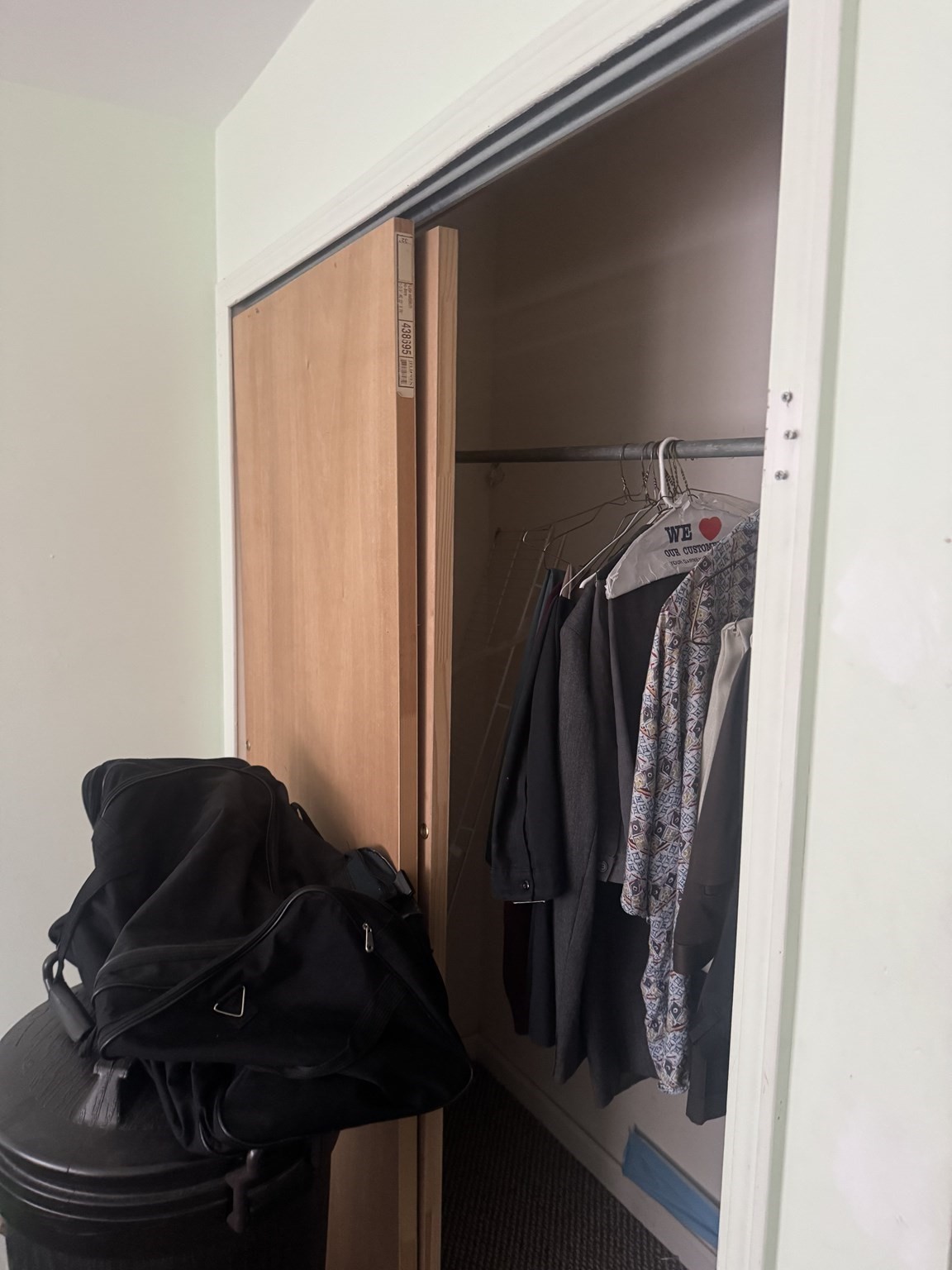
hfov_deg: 56.8
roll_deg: -0.9
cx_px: 476
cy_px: 635
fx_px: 880
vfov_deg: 71.6
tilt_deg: -7.7
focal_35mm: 24
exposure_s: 1/40
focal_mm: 6.76
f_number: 1.78
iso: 800
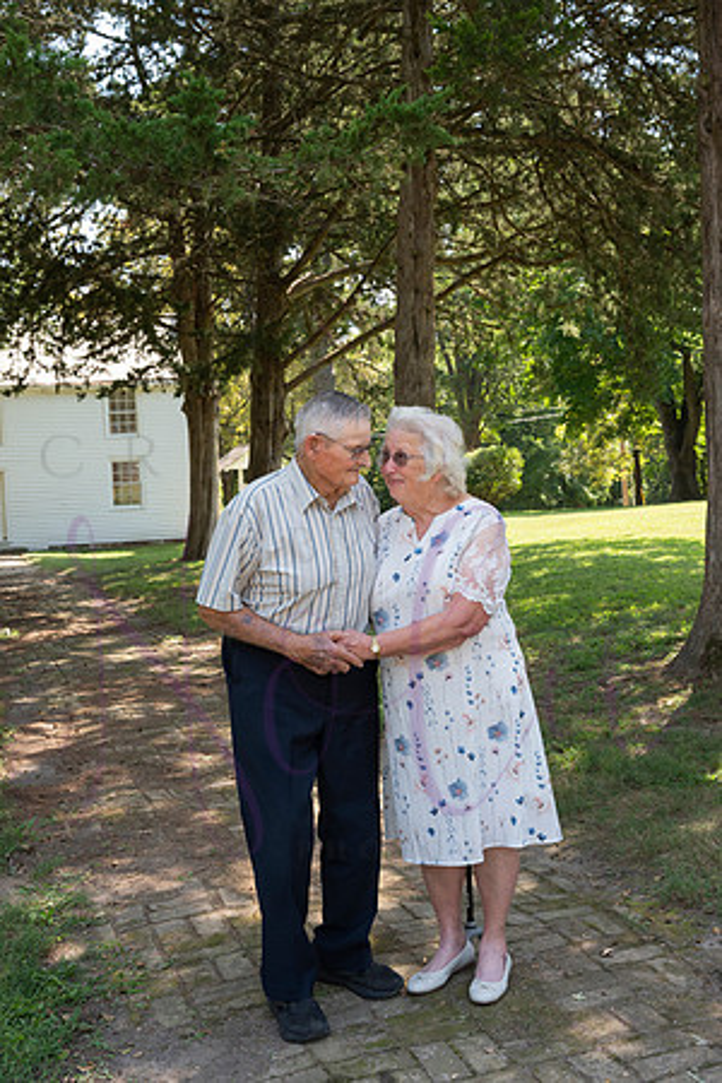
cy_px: 542
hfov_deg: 31.9
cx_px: 361
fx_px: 1263
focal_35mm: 42
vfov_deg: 46.4
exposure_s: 1/160
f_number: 8
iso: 400
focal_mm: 42
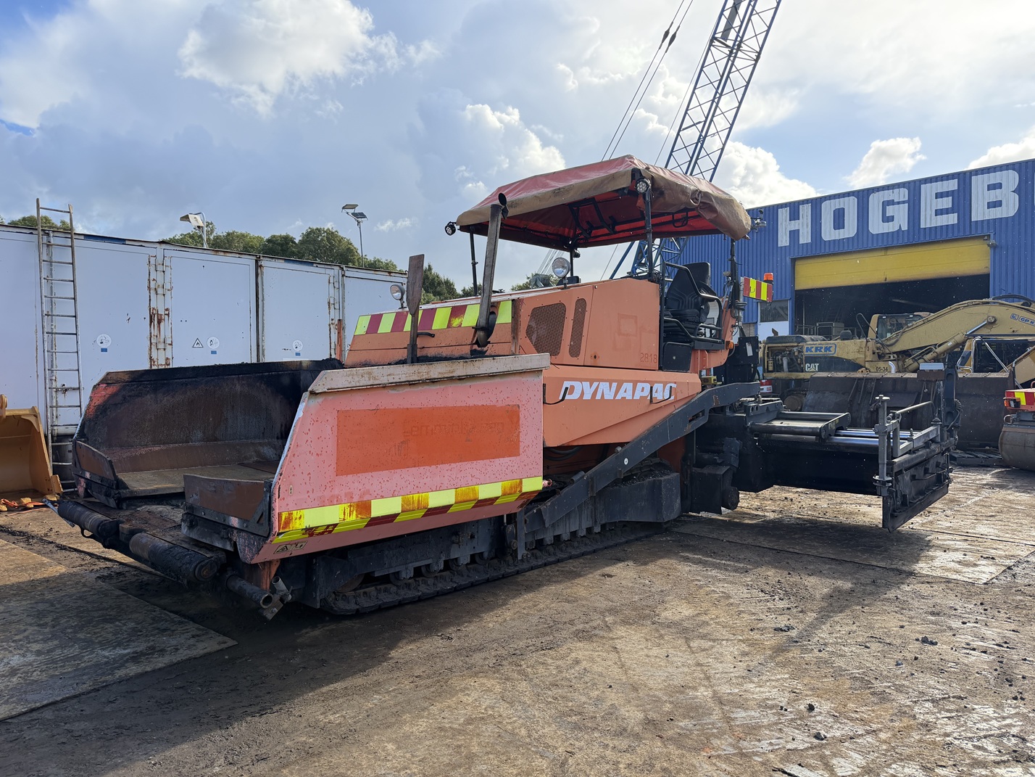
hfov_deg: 71.6
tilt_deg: -2.2
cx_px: 518
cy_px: 388
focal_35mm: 24
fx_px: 718
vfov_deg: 56.8
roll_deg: +0.5
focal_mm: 6.76
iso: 100
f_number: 1.78
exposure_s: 1/1230
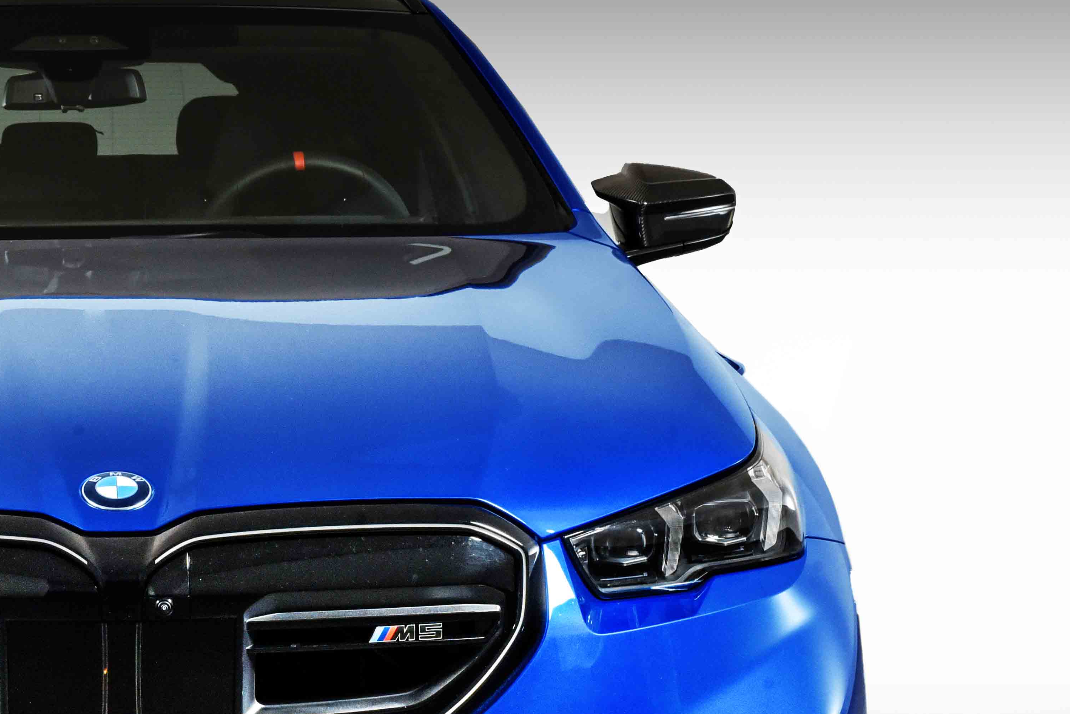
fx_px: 3925
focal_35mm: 132
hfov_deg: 15.3
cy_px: 556
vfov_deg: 10.4
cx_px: 61
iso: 2000
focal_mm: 66
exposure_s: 1/125
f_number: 16
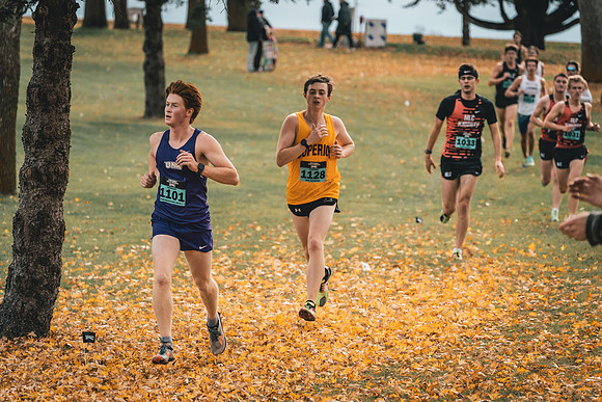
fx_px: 3774
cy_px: 201
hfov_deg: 9.1
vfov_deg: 6.1
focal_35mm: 226
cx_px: 301
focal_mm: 223
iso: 400
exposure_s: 1/1000
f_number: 6.3
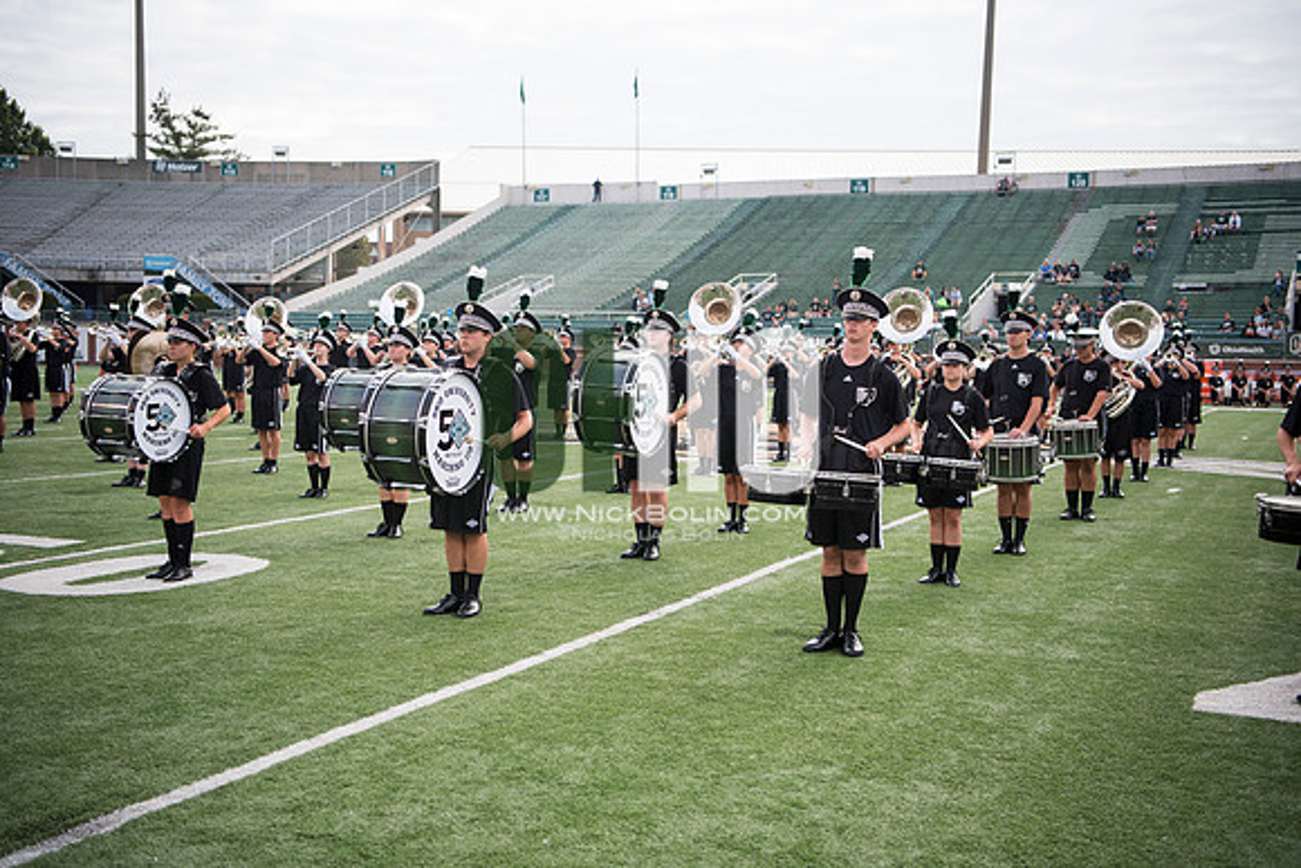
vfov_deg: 31.9
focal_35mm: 42
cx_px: 650
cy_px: 434
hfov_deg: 46.4
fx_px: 1518
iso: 400
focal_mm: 42
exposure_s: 1/2000
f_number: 2.8
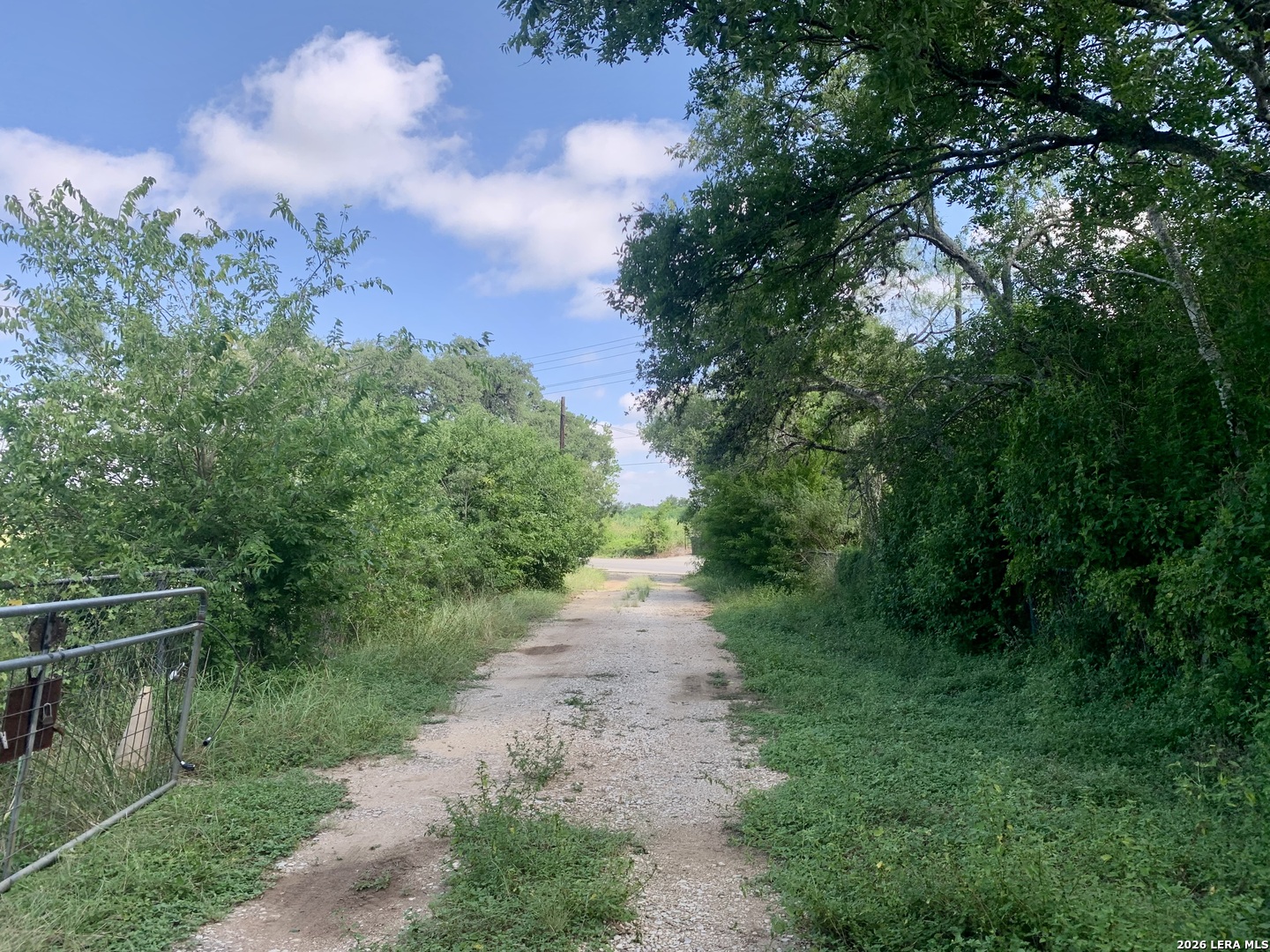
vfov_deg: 53.1
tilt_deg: +5.9
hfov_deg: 67.3
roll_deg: +1.9
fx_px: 954
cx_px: 635
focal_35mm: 26
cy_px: 476
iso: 25
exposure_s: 1/605
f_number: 1.8
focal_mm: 4.25
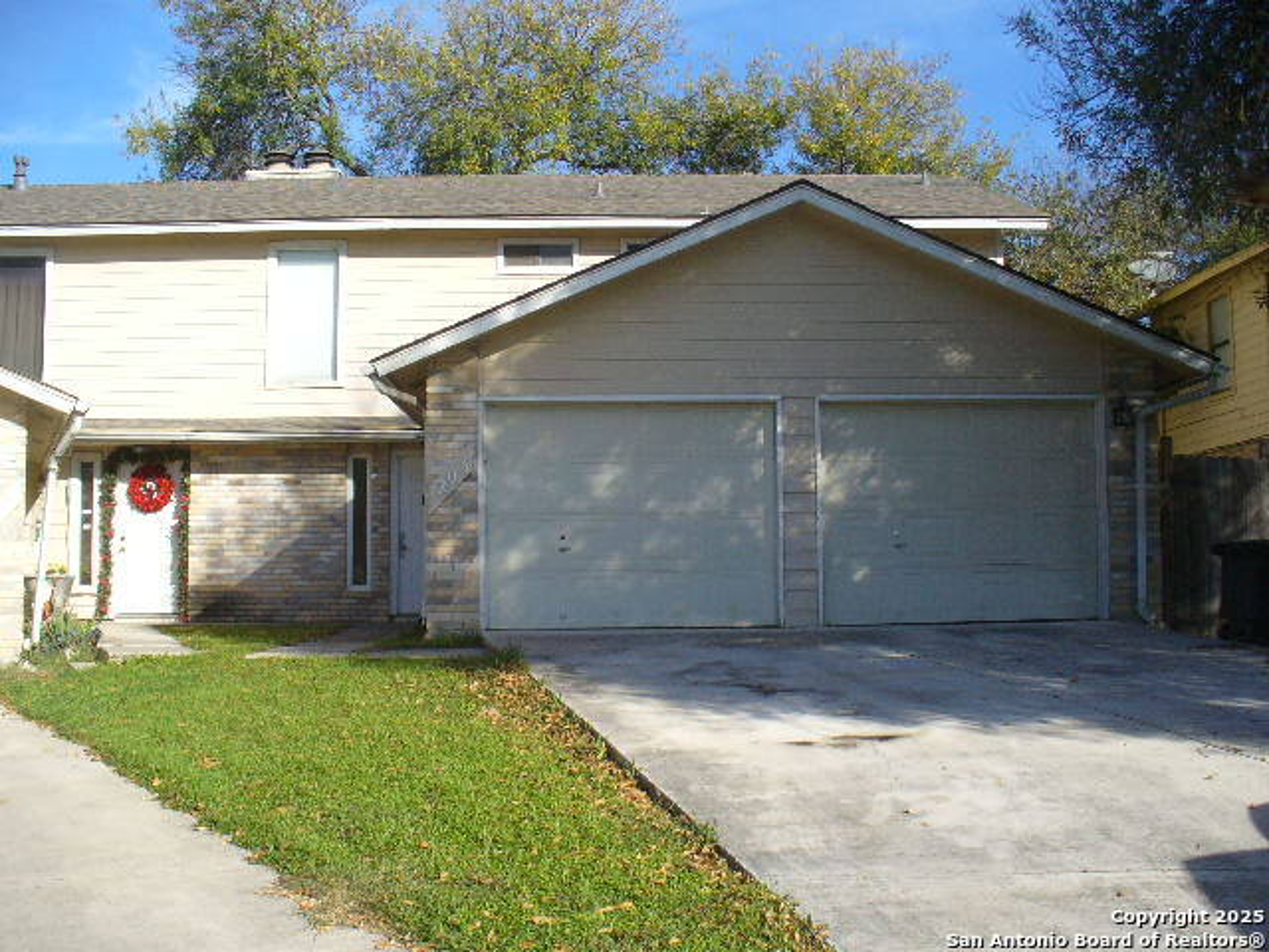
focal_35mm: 37
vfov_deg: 38.7
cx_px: 634
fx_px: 1356
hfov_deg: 50.1
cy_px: 476
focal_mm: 6.1
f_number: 5.6
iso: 100
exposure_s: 1/320
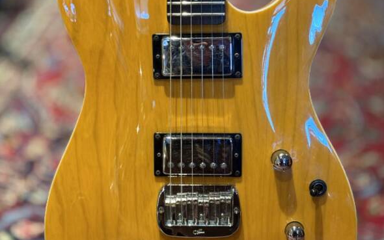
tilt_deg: -23.8
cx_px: 195
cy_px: 87
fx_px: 722
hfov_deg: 29.8
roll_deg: -0.1
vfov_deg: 18.8
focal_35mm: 69
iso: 320
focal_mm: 6.76
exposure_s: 1/40
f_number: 1.78
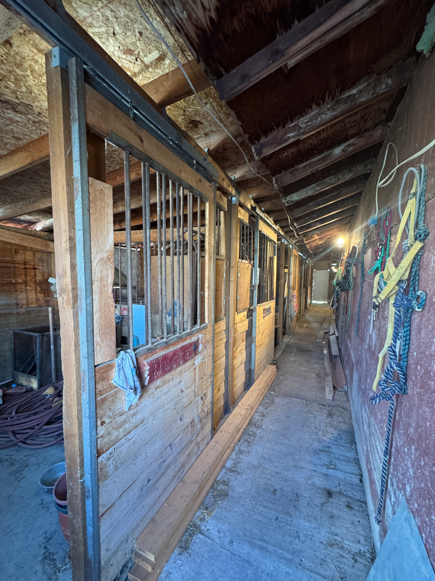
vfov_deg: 98.1
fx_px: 251
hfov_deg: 81.7
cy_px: 303
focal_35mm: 15
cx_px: 228
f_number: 2.2
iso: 400
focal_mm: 2.22
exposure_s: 1/60
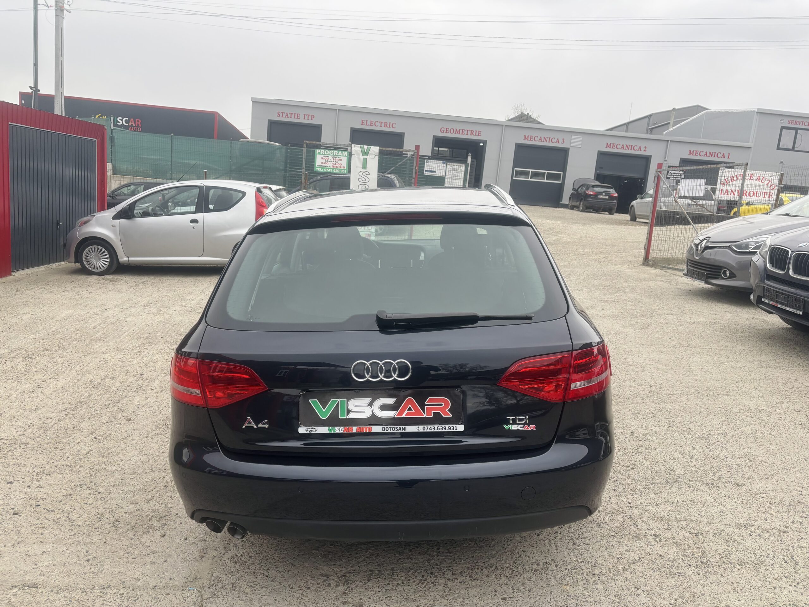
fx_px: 608
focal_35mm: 26
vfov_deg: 53.1
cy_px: 304
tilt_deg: -9.9
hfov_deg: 67.3
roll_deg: -5.5
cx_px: 404
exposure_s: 1/413
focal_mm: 5.96
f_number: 1.6
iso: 50
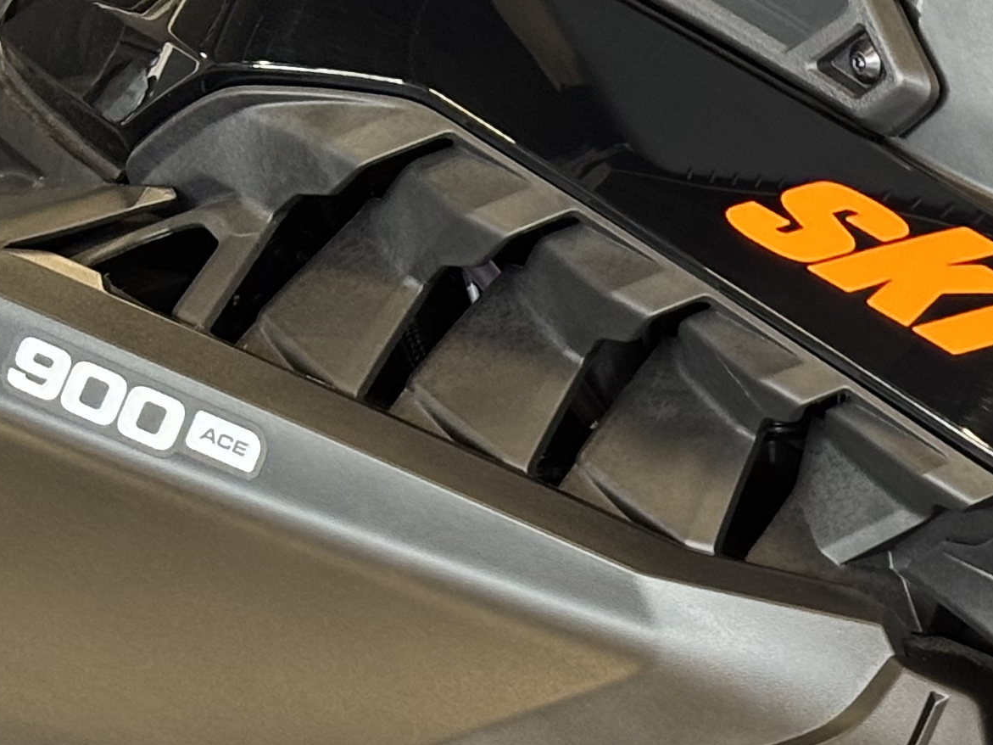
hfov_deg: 10.7
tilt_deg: -12.6
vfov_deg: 8.2
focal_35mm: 179
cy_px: 787
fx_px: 5134
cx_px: 1413
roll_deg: +0.7
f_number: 1.6
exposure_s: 1/33
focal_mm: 5.96
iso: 100
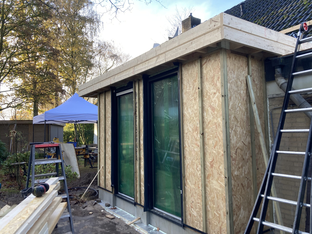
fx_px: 252
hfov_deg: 63.4
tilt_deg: +5.7
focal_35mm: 28
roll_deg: +1.0
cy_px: 117
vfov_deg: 49.7
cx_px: 156
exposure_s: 1/121
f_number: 1.8
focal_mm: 3.99
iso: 40
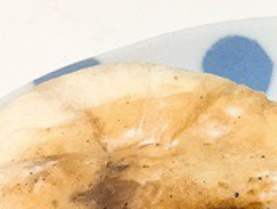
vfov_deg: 12.8
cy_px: 233
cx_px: 326
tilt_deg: -44.8
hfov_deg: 16.6
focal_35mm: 114
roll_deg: -2.7
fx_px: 913
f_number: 2.4
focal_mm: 3.3
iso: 100
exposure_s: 1/30
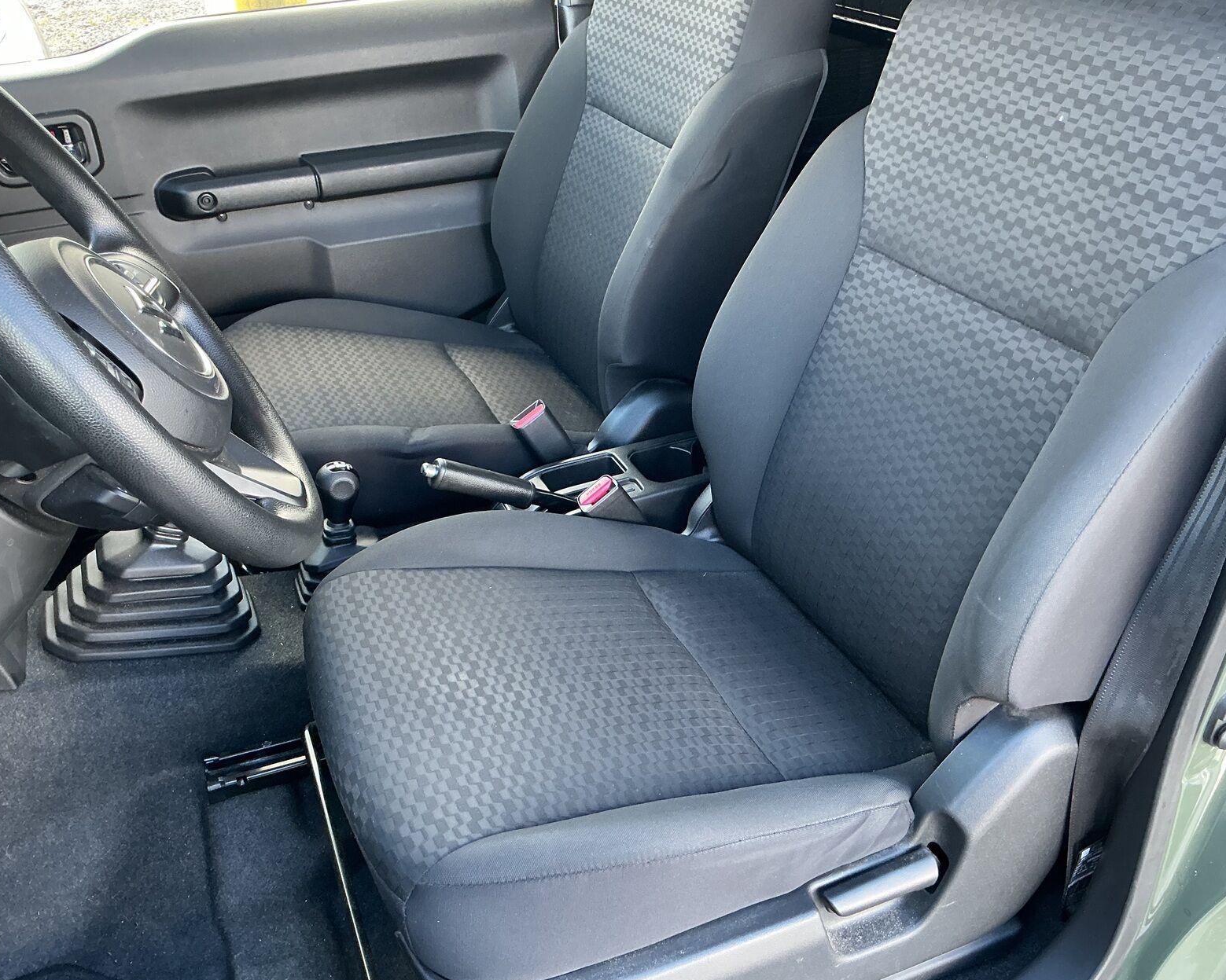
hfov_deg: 57.2
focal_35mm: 31
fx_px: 1125
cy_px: 489
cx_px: 603
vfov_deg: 47.1
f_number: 1.8
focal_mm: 3
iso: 100
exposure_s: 1/60
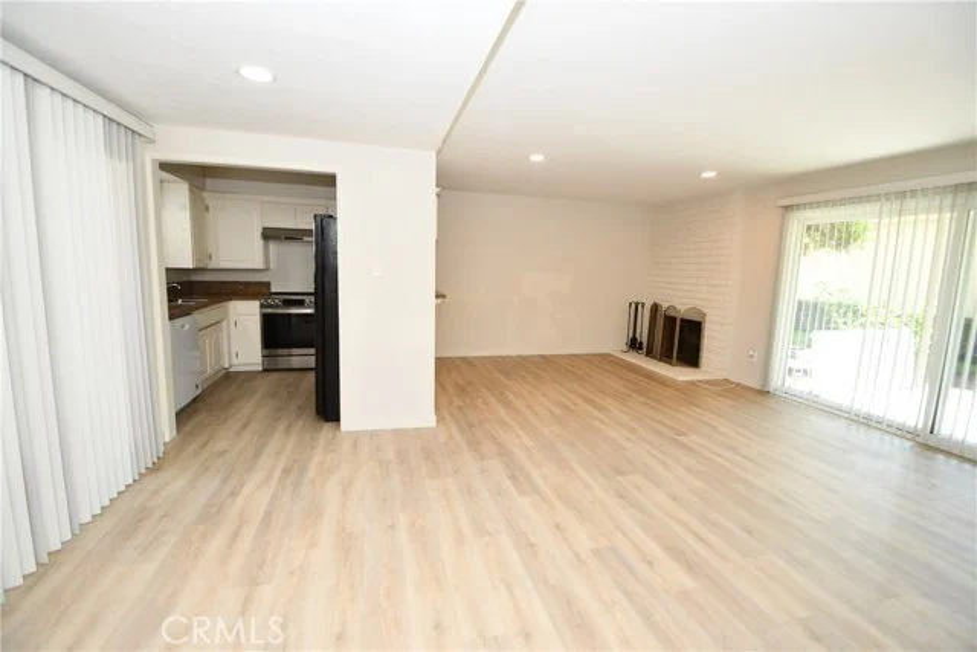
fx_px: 407
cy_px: 326
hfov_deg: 100.4
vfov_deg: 77.4
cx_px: 488
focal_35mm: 15
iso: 250
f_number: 4
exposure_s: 1/60
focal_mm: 10
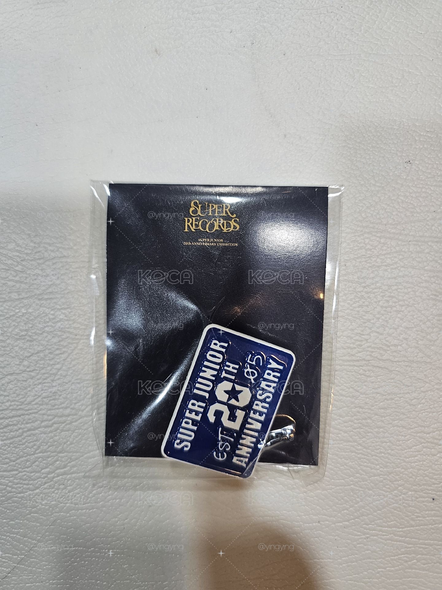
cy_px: 295
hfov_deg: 58.9
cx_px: 221
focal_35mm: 23
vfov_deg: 73.9
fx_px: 392
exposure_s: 1/120
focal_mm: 6.3
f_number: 1.7
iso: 160
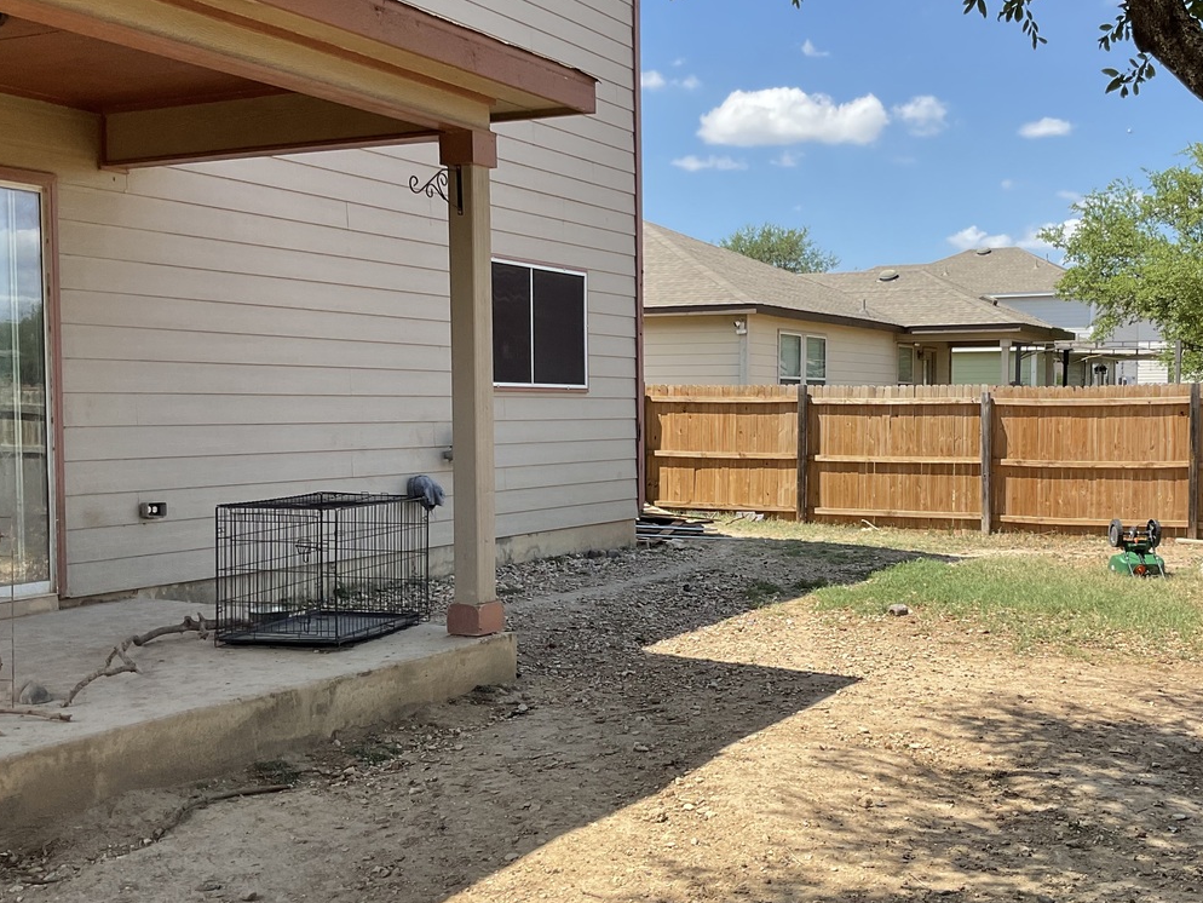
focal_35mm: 42
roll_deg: -0.5
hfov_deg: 44.2
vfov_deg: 34.3
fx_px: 1460
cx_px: 796
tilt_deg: -2.5
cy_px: 494
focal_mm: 3
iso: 16
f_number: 1.8
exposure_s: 1/1195
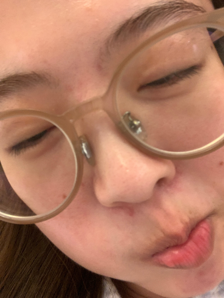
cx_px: 112
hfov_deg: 44.2
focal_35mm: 32
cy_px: 149
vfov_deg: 56.8
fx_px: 276
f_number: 2.2
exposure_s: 1/38
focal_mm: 2.87
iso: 320
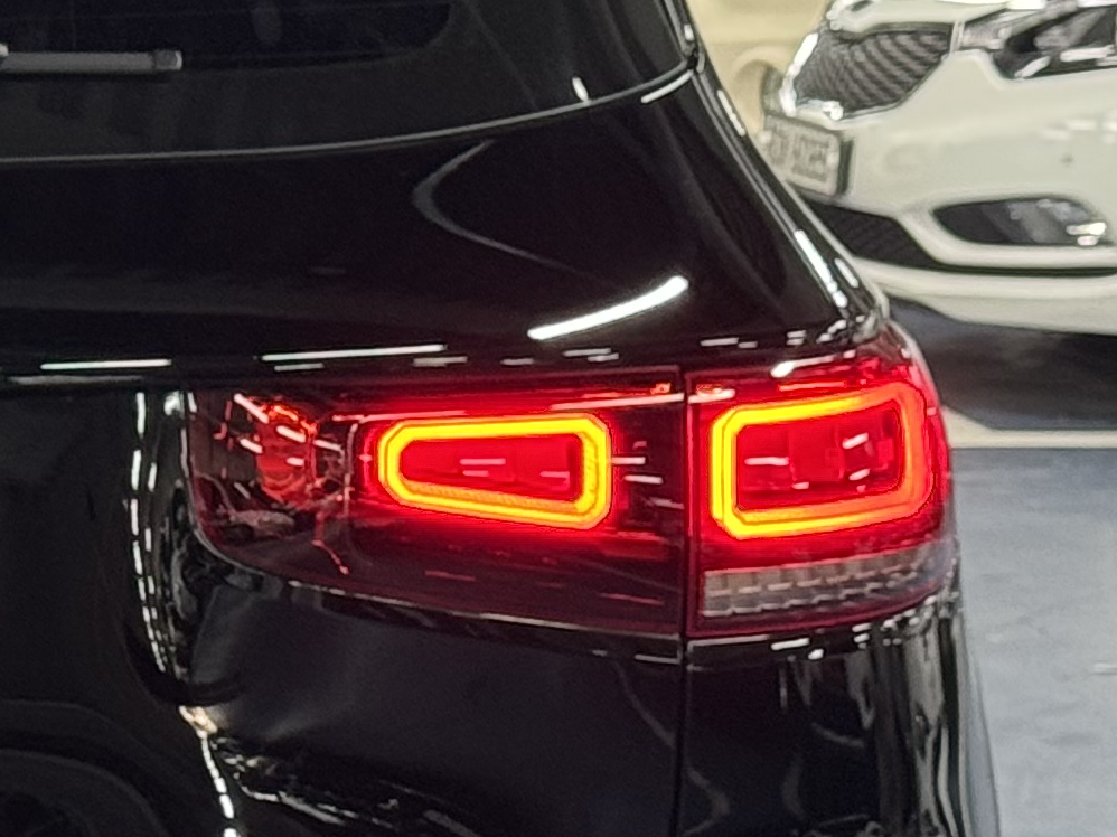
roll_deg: +0.9
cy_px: 584
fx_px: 6259
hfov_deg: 9.8
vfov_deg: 7.6
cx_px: -702
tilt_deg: -8.6
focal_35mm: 194
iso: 200
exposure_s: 1/60
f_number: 1.78
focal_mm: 6.76
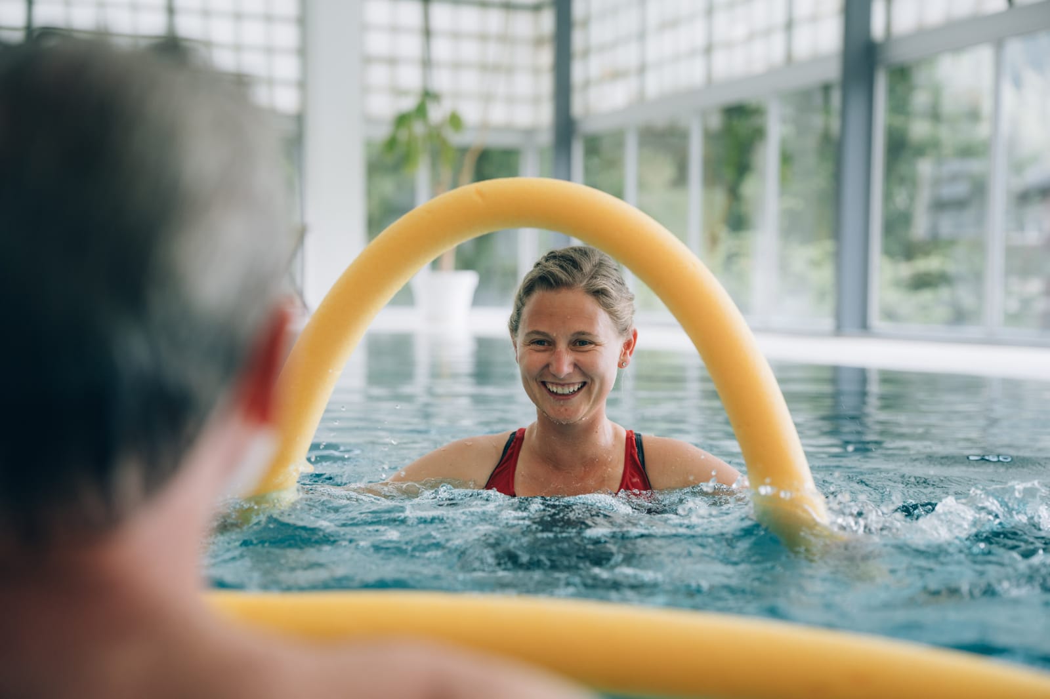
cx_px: 525
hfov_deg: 36.3
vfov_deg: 24.6
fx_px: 1604
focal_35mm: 55
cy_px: 350
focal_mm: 55
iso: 400
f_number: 2.5
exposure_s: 1/400
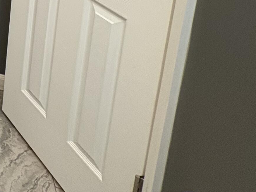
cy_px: -133
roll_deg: +1.6
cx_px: -173
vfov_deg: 22.0
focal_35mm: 48
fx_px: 355
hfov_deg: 24.4
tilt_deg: -10.1
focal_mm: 2.22
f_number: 2.2
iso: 200
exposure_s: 1/60
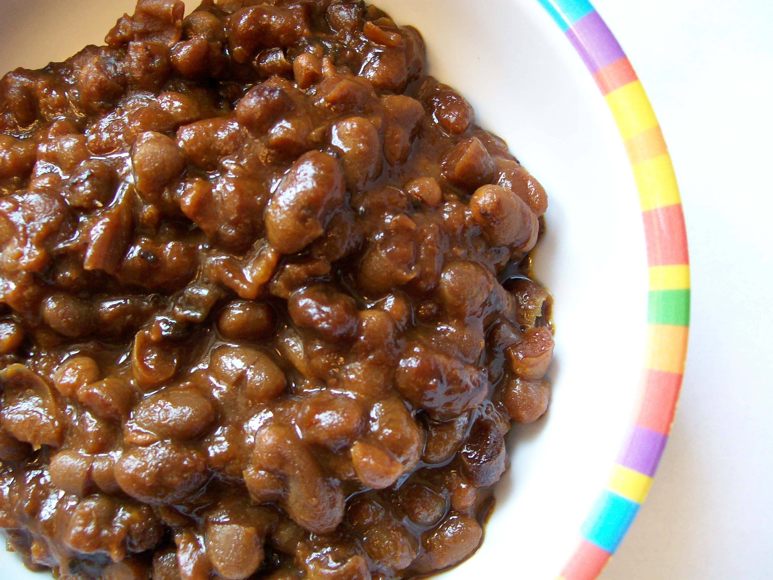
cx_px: 386
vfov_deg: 39.7
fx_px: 804
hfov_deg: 51.4
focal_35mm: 36
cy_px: 290
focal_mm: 6
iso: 160
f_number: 2.7
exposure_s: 1/23.3
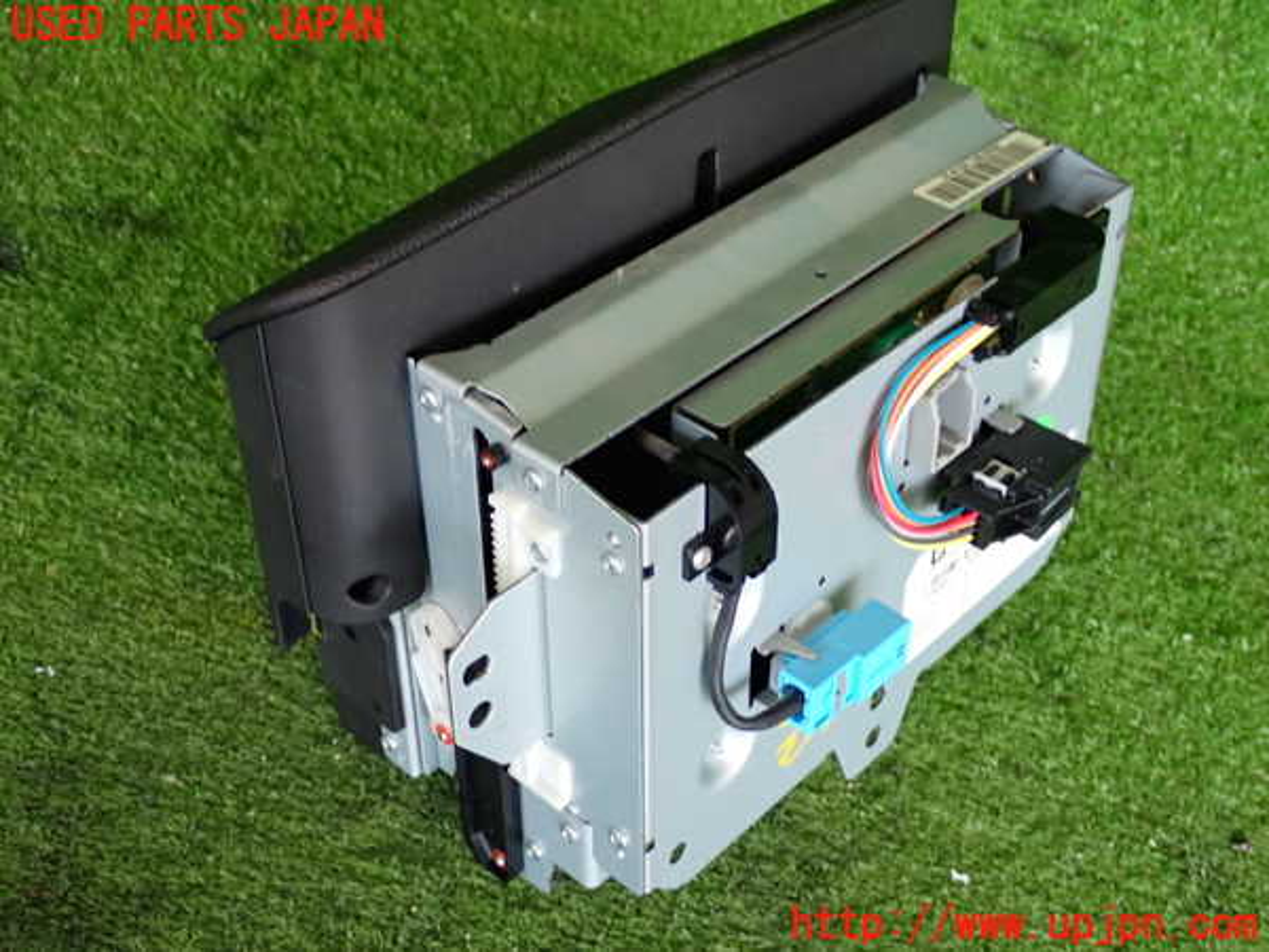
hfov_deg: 40.4
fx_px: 1723
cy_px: 476
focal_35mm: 47
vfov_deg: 30.9
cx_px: 634
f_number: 3.1
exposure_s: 1/50
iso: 250
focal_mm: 8.4
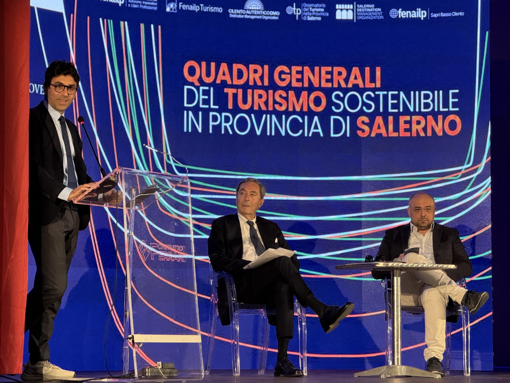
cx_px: 255
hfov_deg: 16.4
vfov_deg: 12.3
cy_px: 192
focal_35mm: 120
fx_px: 1768
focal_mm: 15.66
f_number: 2.8
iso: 320
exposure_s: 1/50
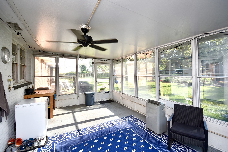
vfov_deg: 77.3
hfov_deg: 100.4
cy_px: 76
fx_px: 95
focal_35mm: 15
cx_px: 114
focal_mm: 10
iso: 180
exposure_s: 1/125
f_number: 5.6
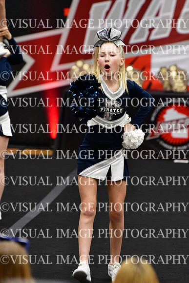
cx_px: 94
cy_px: 142
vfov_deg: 6.9
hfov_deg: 4.6
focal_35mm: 300
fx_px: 2361
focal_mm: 200
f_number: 3.5
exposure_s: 1/500
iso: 4000
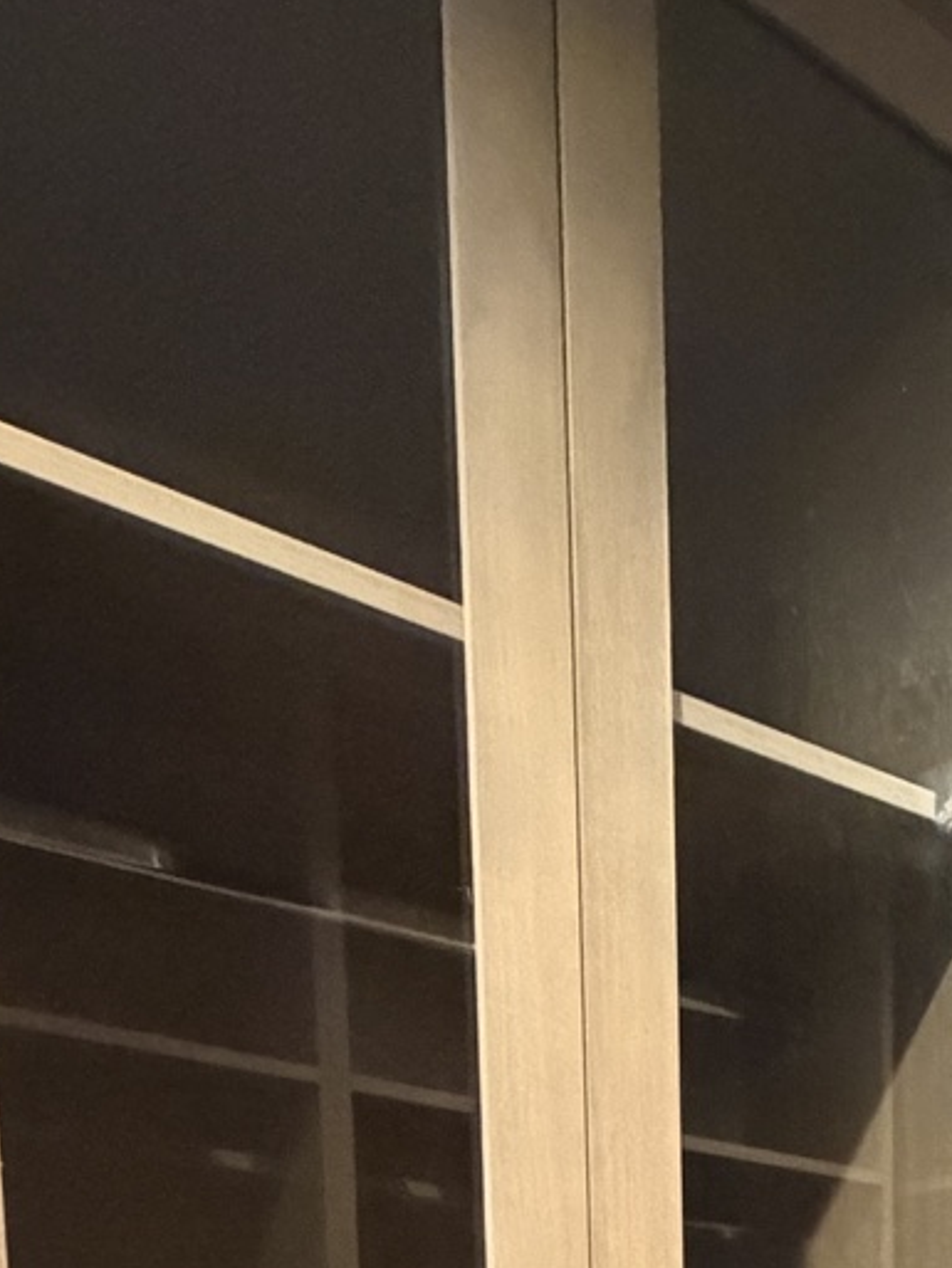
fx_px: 1759
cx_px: 1120
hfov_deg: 27.0
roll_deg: -0.9
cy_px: 1750
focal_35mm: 48
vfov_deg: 29.5
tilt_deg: -7.5
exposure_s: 1/60
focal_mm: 2.22
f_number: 2.2
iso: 1250
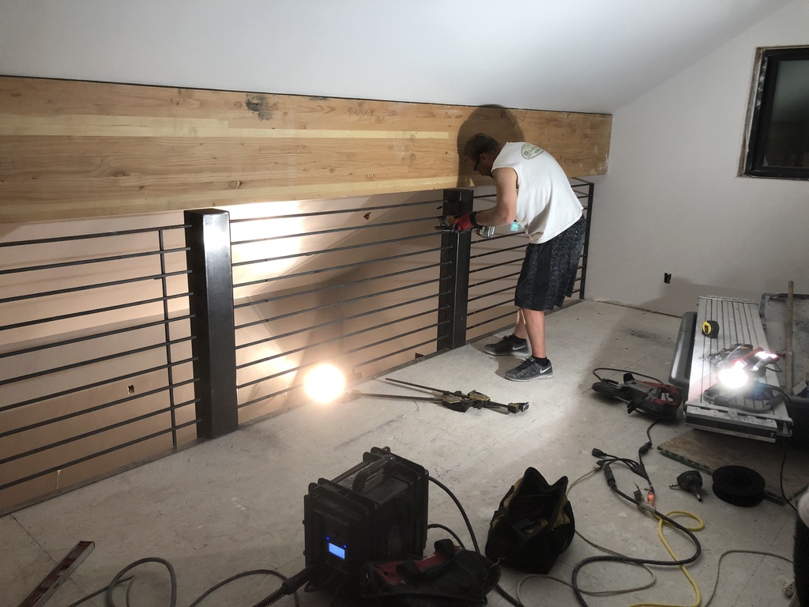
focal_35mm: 28
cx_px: 404
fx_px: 654
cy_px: 304
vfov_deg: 49.7
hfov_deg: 63.4
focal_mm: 4
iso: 40
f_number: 1.8
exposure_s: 1/17
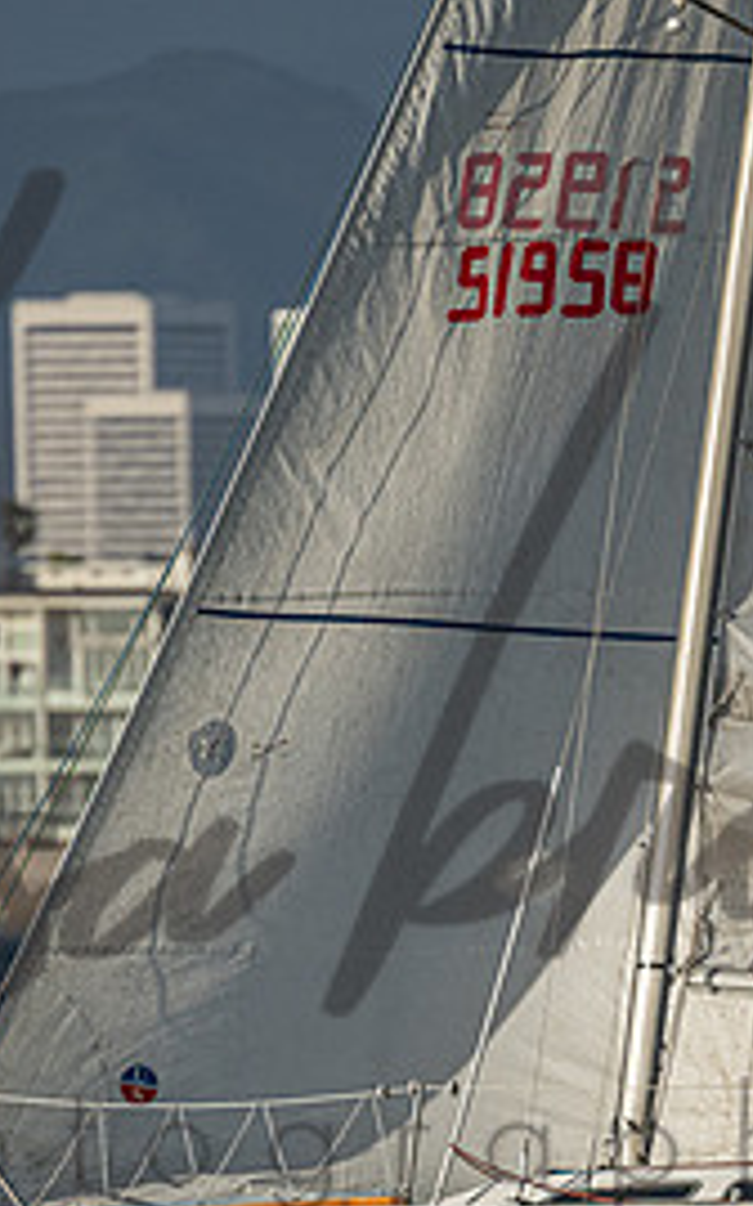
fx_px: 35382
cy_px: 928
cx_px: 746
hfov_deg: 1.2
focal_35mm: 1077
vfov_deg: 2.0
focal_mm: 400
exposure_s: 1/6400
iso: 640
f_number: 5.6
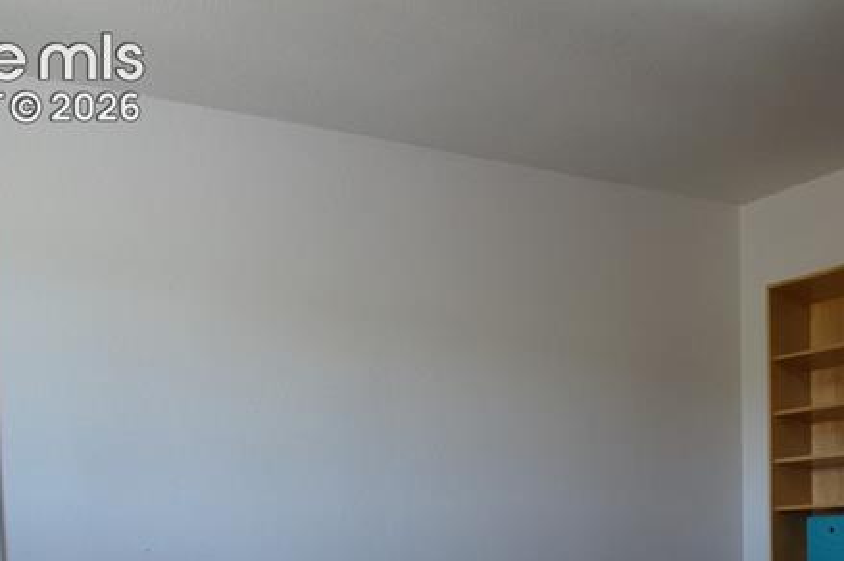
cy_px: 606
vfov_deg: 33.3
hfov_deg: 48.9
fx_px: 820
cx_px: 754
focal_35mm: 35
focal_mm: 10
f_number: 4
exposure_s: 1/60
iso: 320
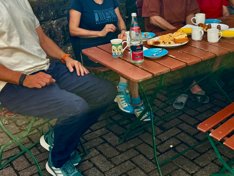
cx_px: 179
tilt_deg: -15.7
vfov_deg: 29.3
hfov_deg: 37.8
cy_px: 50
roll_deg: +1.2
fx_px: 331
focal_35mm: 49
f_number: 1.78
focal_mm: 6.76
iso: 80
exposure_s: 1/715
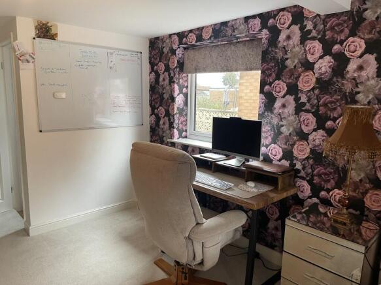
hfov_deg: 67.3
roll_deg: -0.5
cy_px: 142
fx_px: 286
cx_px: 190
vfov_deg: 53.0
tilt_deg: -9.1
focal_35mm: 26
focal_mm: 4.2
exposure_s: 1/50
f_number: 1.6
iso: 160
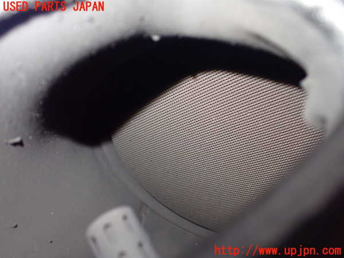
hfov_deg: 60.0
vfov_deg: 46.8
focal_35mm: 30
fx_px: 298
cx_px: 172
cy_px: 129
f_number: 2.3
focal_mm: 5.4
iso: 1250
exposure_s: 1/30
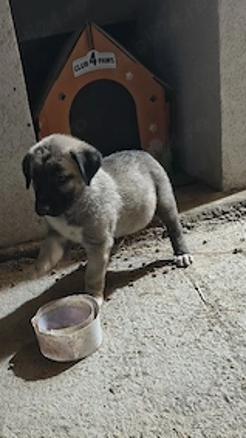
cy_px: 294
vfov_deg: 52.9
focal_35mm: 37
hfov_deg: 31.5
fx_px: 429
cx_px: 68
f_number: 1.8
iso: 2115
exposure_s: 1/33.3
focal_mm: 5.56
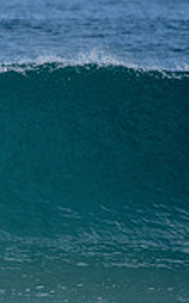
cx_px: -226
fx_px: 13744
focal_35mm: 1665
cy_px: 217
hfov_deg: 0.8
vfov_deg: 1.3
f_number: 6.3
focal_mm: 500
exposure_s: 1/2500
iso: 250
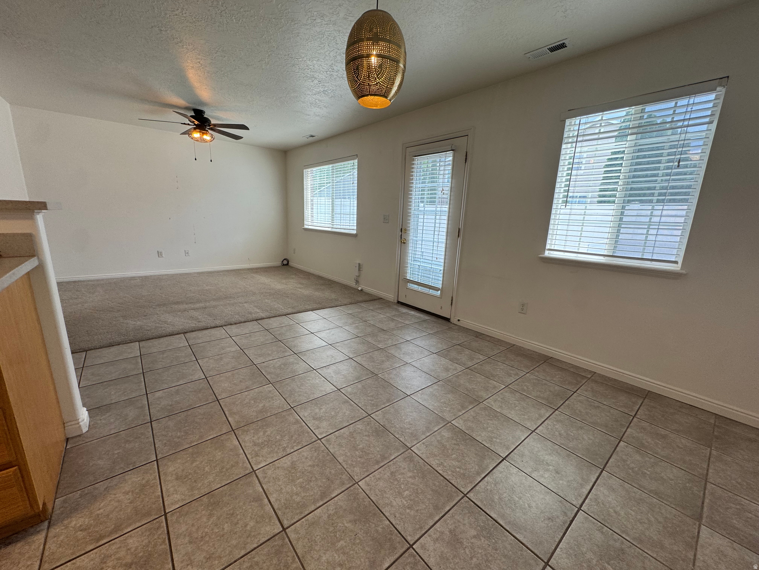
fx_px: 307
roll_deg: -1.9
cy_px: 285
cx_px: 380
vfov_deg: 85.7
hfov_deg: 102.1
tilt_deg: -12.8
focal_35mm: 14
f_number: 2.2
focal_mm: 2.22
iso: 80
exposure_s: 1/120
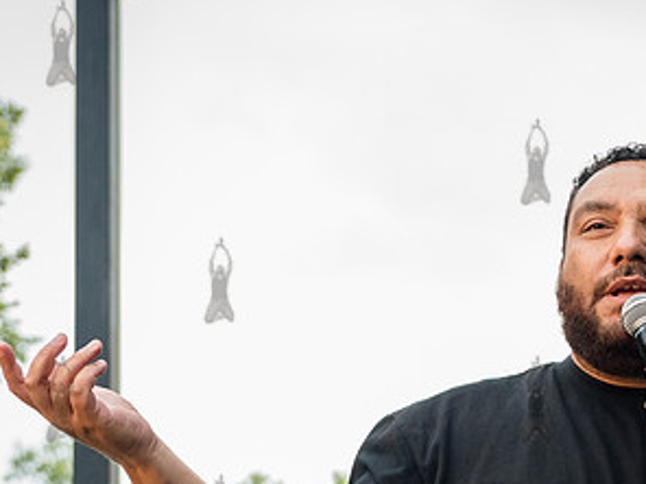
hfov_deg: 11.0
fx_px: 3322
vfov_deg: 8.3
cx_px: 657
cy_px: 365
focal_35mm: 178
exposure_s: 1/800
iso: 1000
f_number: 4.5
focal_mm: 66
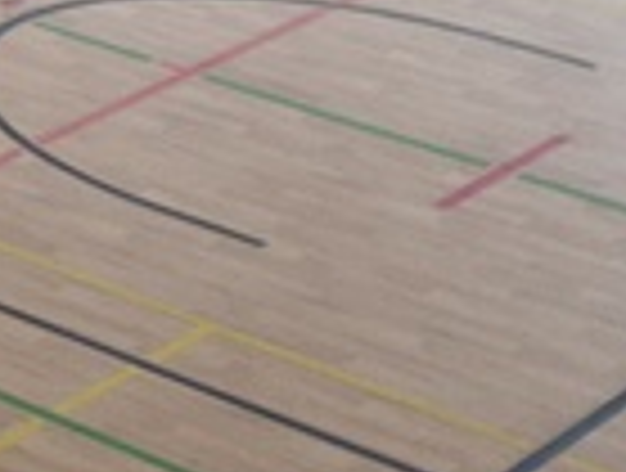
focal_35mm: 169
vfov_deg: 7.9
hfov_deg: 8.9
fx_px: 3064
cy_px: -809
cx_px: -1387
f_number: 1.8
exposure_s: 1/180
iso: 125
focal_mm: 5.4
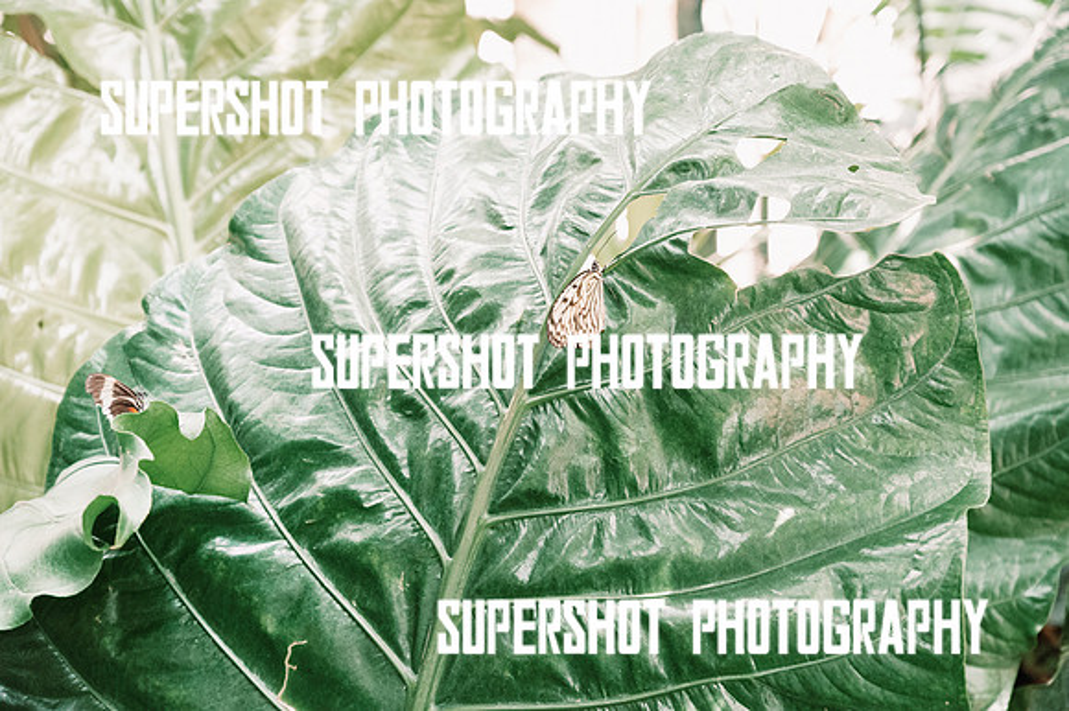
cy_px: 356
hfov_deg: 28.9
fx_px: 2077
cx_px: 534
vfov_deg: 19.4
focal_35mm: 70
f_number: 5
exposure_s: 1/400
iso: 9000
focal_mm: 70
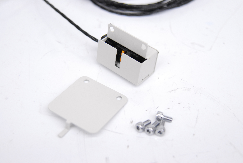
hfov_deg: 29.8
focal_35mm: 68
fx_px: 456
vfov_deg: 20.2
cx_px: 122
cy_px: 82
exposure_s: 1/125
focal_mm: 45
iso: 800
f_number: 3.5
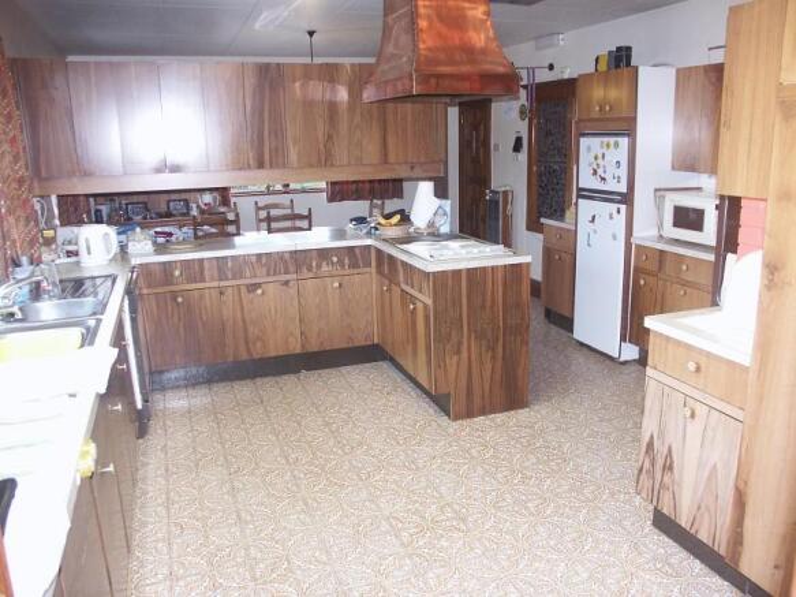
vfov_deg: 49.7
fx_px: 644
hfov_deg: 63.5
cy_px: 298
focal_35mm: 28
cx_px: 398
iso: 200
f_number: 2.8
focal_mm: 7.43
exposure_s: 1/45
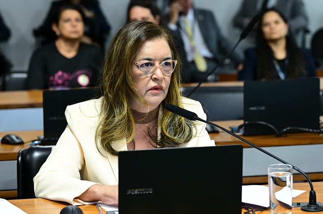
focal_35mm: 139
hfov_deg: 14.8
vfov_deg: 9.8
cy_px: 107
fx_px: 1245
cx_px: 162
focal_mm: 93
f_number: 3.5
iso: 4000
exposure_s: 1/200
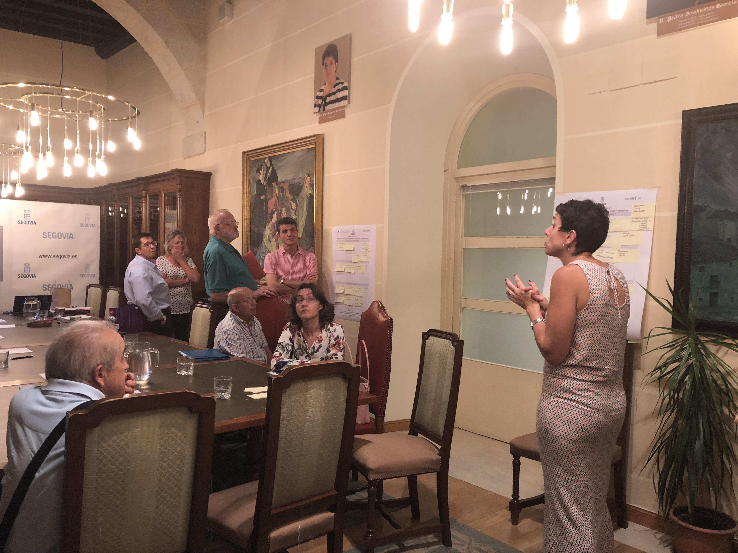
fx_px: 597
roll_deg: -1.0
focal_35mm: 28
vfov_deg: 49.7
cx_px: 369
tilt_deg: -1.3
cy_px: 276
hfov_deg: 63.4
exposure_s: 1/17
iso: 64
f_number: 1.8
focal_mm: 3.99
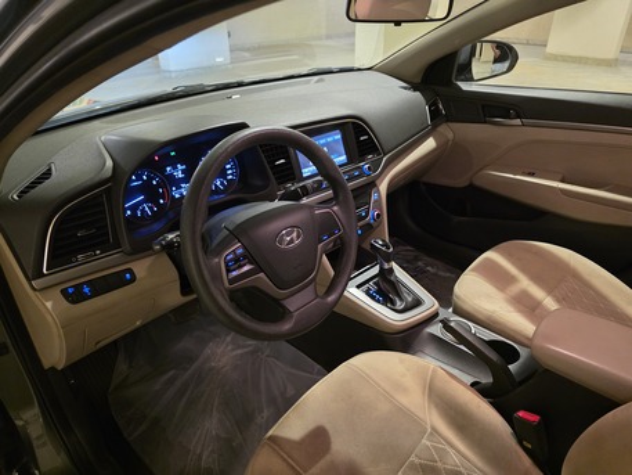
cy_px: 238
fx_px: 420
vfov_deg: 58.9
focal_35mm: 23
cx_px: 316
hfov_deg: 73.9
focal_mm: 6.3
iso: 1600
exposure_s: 1/40
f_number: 1.7
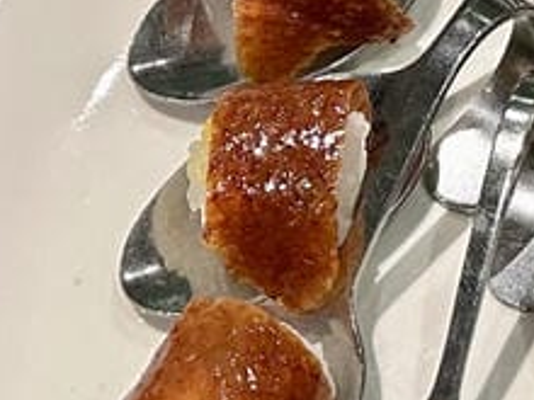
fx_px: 2021
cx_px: 711
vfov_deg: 10.8
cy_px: -233
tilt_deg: -46.8
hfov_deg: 14.4
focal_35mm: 131
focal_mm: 6.86
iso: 320
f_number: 1.78
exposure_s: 1/60
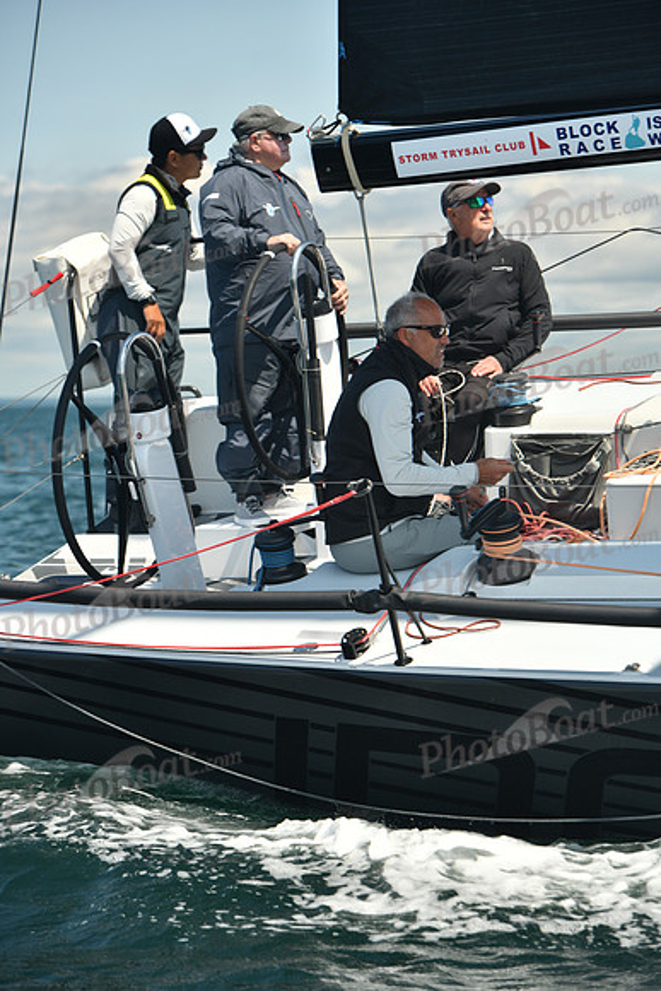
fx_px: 3716
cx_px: 330
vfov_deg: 15.2
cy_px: 496
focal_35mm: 135
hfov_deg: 10.2
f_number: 6.3
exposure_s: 1/640
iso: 320
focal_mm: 135
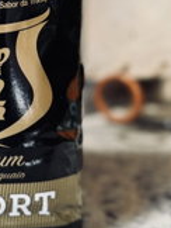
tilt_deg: -7.4
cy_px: 57
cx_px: -29
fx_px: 519
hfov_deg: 17.9
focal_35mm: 79
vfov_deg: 24.4
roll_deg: +0.4
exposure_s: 1/168
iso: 64
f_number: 1.78
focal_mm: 6.76
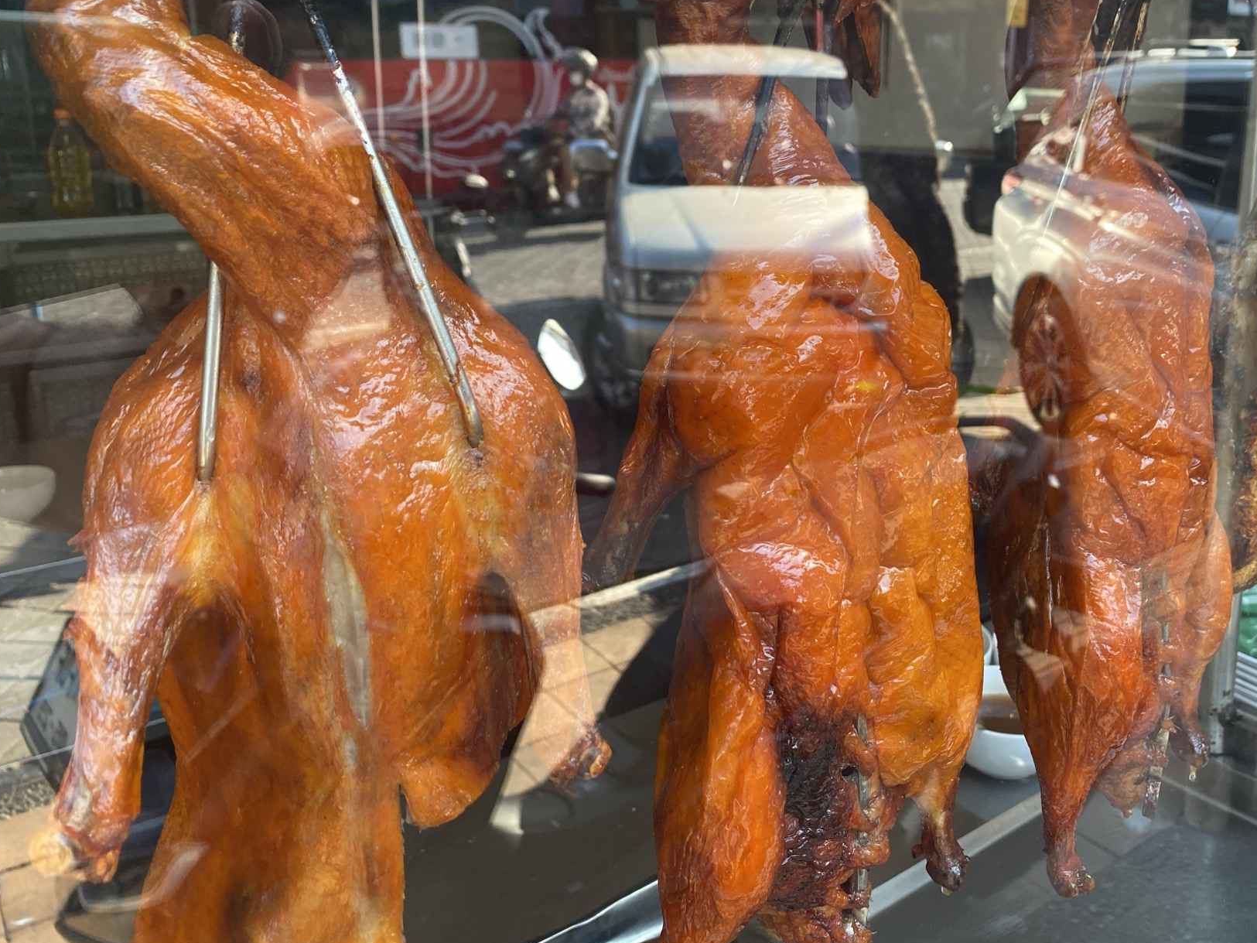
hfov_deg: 56.4
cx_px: 750
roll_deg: +0.3
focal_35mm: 32
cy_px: 378
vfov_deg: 43.9
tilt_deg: -14.5
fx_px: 1162
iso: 100
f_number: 1.8
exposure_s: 1/121
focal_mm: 4.25
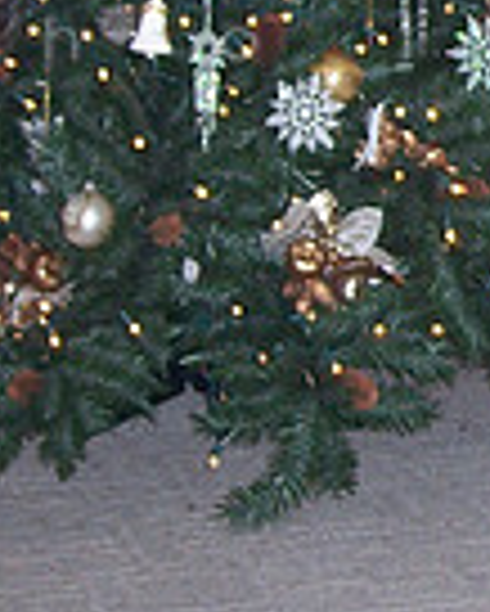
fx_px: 2933
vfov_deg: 11.7
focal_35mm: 162
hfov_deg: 9.4
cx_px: 634
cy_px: -124
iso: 100
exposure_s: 1/60
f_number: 2.8
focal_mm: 8
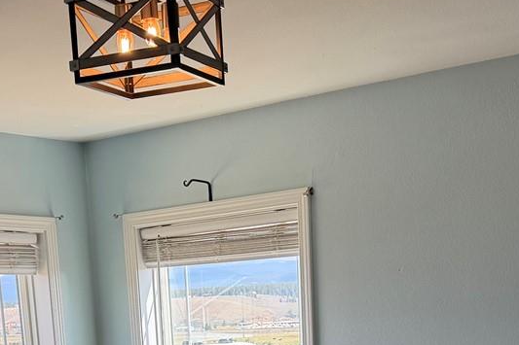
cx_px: 203
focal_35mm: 75
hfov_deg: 26.9
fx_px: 1081
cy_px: 543
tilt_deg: -11.1
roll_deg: +3.2
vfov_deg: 16.3
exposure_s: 1/293
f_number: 1.78
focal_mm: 6.76
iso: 64
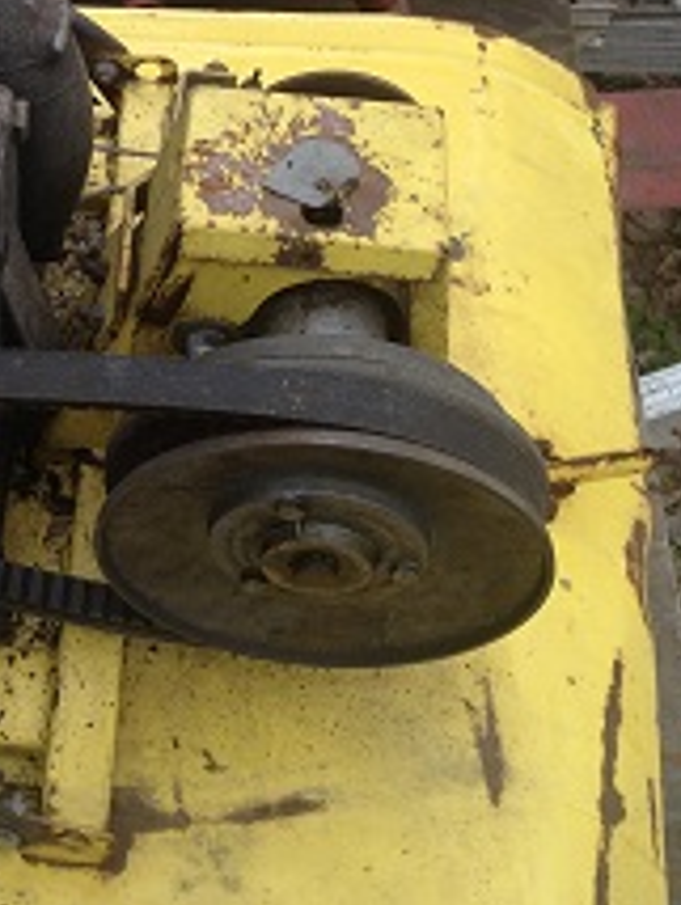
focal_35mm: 61
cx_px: 40
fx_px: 1597
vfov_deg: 31.5
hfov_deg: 23.3
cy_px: 355
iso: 64
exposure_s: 1/576
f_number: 2.4
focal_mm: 4.28
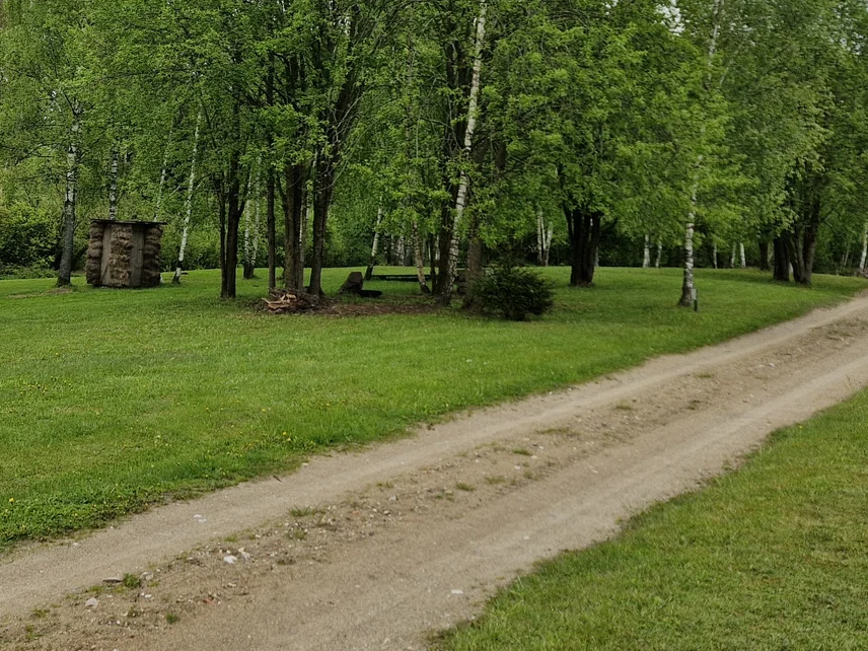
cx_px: 282
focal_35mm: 43
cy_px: 119
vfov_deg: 32.6
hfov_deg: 43.2
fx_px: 1078
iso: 50
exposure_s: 1/1424
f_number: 1.8
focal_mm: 5.54
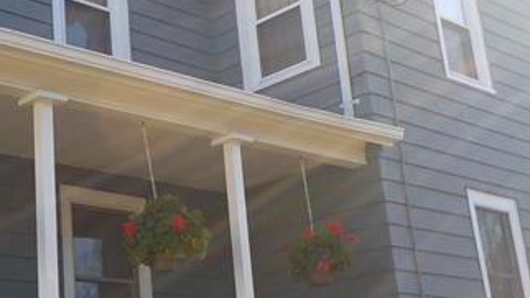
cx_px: 89
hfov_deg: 31.3
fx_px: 913
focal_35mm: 65
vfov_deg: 18.5
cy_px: 138
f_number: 3.3
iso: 125
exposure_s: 1/400
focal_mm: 4.1
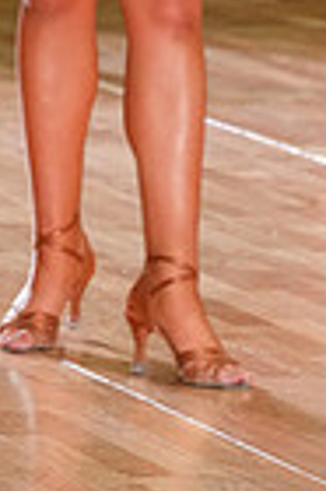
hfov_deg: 2.6
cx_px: 310
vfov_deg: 3.9
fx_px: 7121
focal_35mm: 523
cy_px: -340
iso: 2500
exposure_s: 1/200
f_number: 4.5
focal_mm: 126
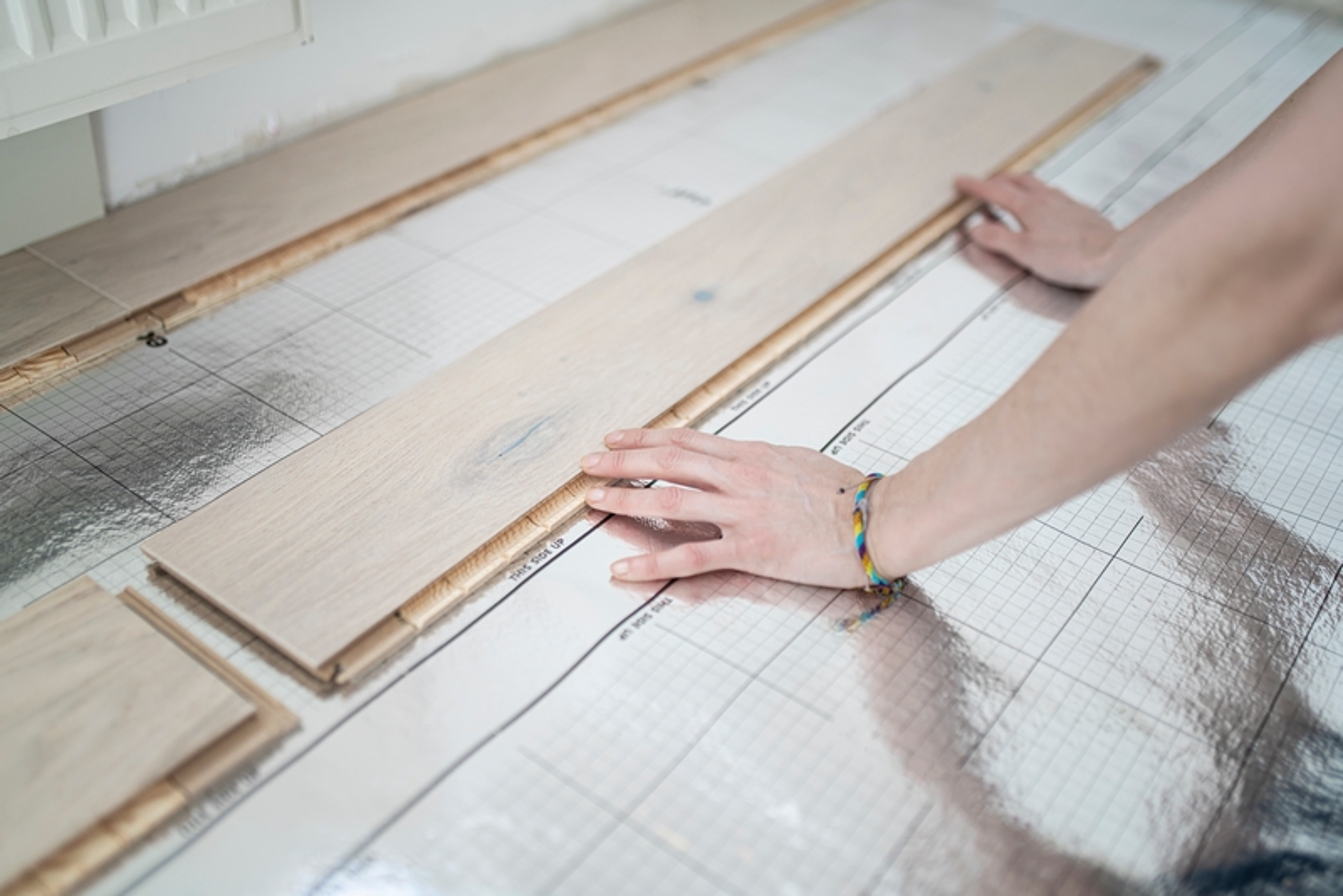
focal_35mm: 35
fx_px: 1306
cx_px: 672
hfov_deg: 54.4
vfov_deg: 37.9
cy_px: 448
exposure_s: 1/200
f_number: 1.4
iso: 100
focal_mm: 35
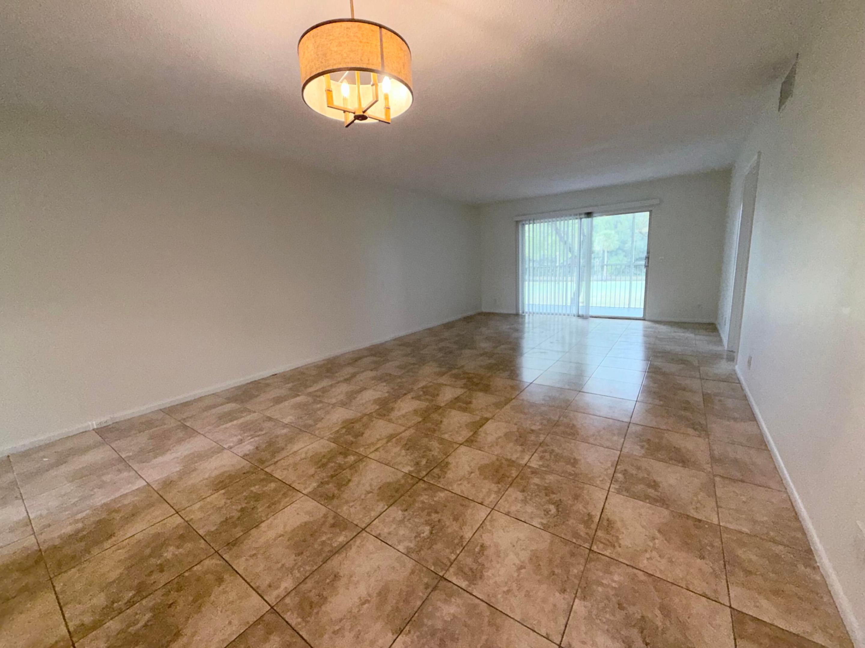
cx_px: 432
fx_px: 350
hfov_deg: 102.1
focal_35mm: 14
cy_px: 324
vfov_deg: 85.7
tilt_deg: -9.5
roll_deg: +3.6
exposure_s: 1/120
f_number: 2.2
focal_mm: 2.22
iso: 200
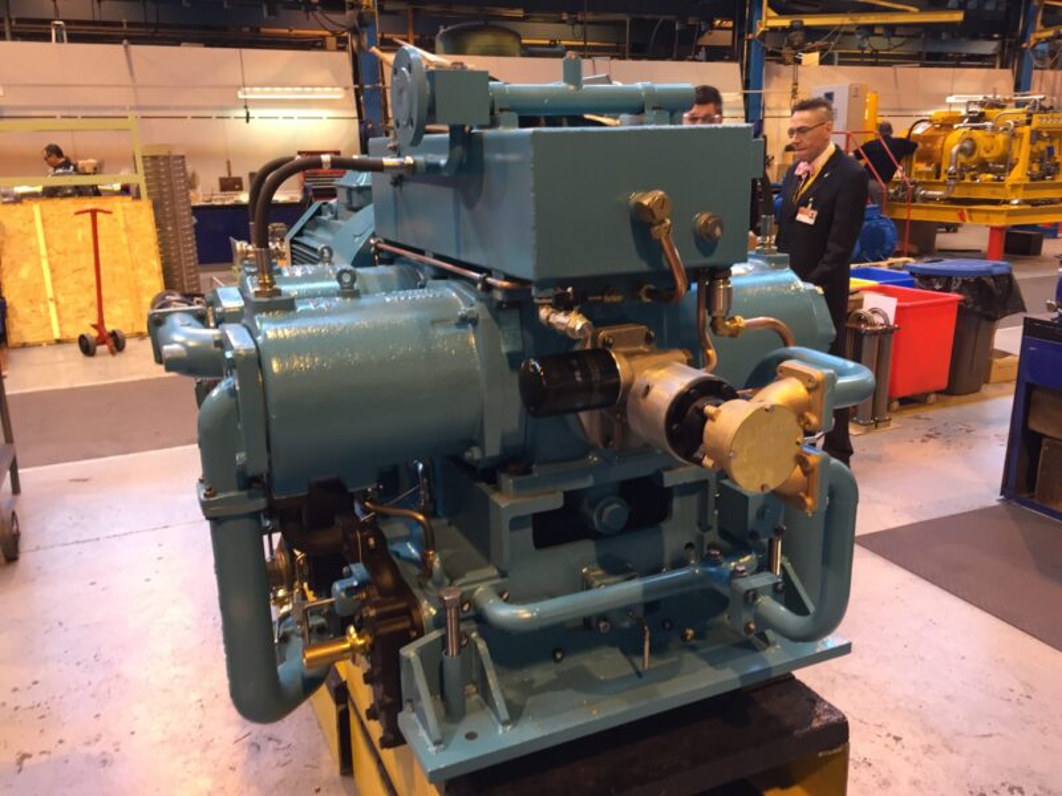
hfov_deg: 61.7
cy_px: 398
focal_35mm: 29
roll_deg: +0.1
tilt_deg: -13.1
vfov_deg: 48.2
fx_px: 890
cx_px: 531
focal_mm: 4.15
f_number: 2.2
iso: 64
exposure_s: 1/30
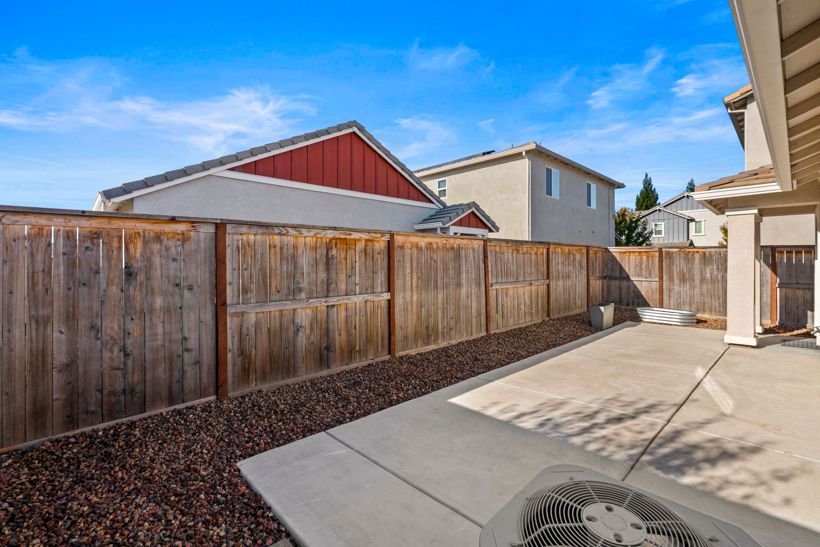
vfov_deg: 73.8
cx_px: 410
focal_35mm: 16
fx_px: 365
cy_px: 274
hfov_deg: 96.7
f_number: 9
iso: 400
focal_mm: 16
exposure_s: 1/125
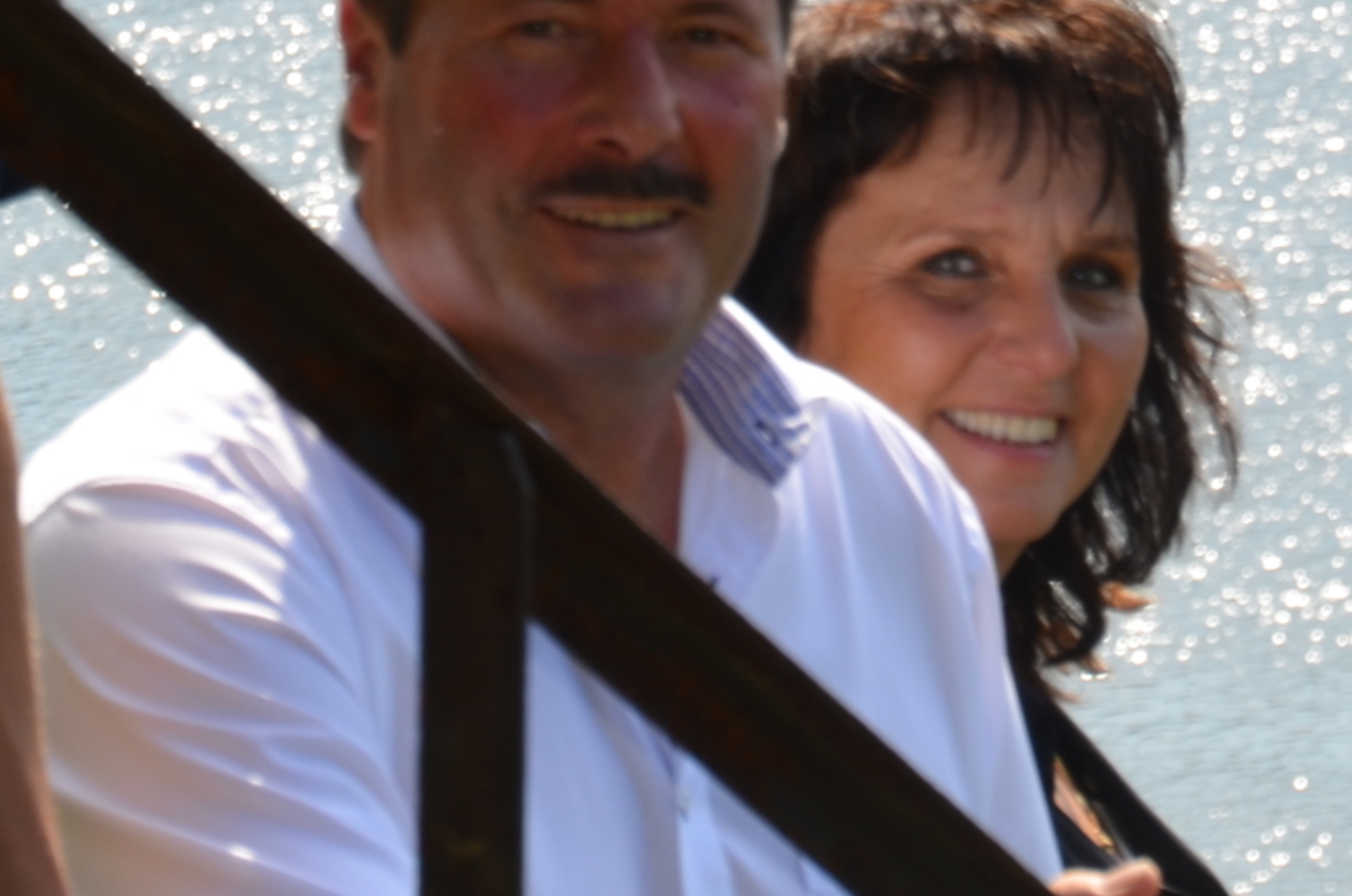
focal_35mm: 393
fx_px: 14731
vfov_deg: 3.5
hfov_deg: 5.3
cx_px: 511
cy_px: -67
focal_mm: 78
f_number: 9
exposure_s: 1/200
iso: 100
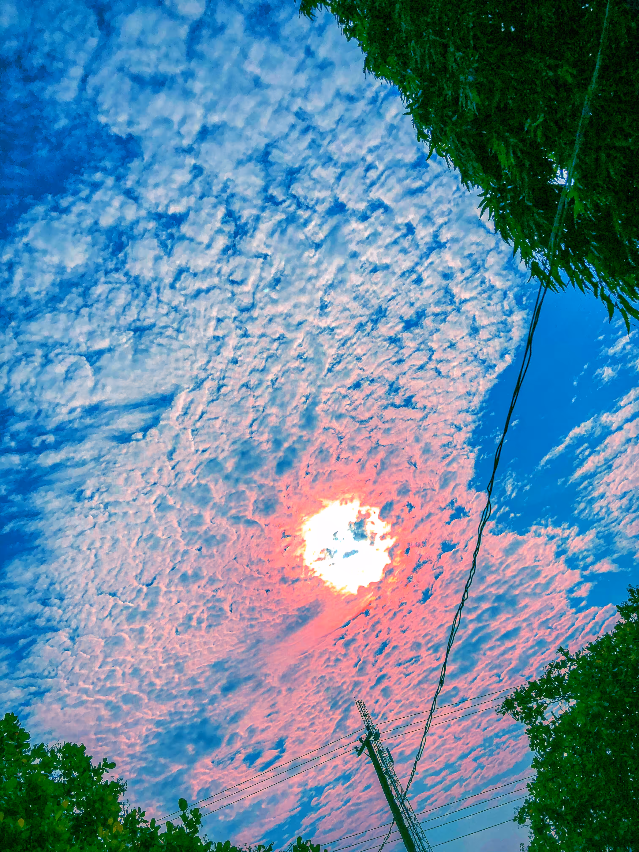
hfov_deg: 49.7
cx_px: 320
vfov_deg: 63.4
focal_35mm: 28
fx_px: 689
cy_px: 426
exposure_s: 1/24000
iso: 32
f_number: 1.8
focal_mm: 4
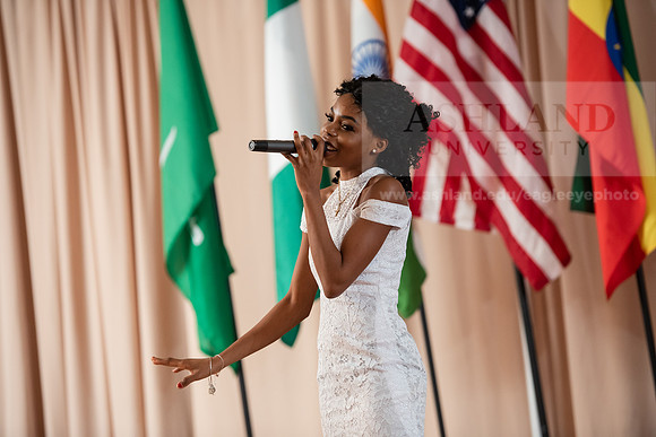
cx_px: 328
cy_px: 218
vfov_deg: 9.5
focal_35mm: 145
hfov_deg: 14.2
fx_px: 2643
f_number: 2.8
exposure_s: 1/200
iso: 2000
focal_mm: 145
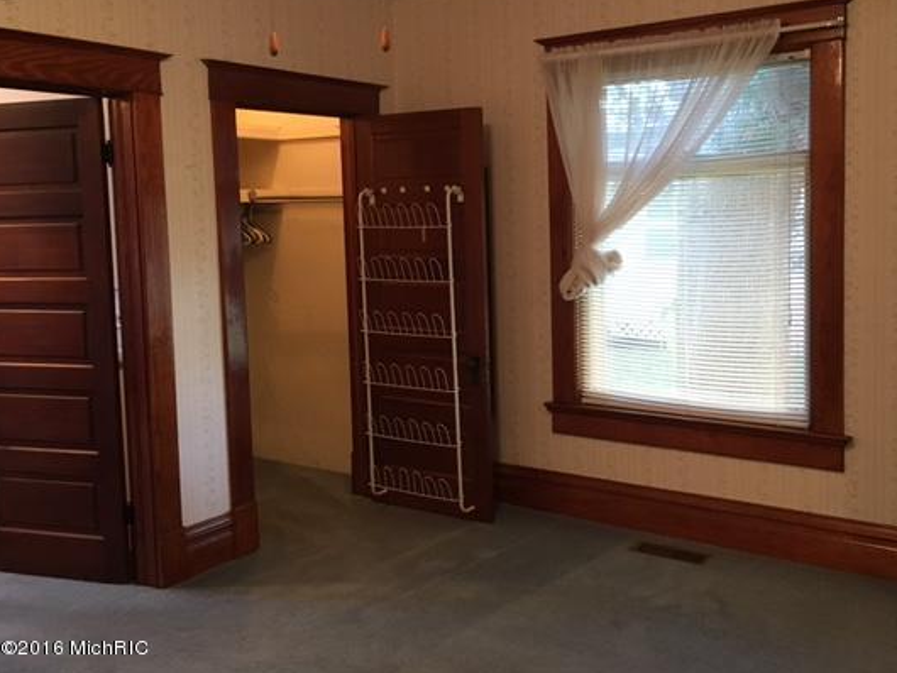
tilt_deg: -3.2
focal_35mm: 35
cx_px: 533
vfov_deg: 40.6
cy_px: 276
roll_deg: +0.6
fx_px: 907
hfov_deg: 52.3
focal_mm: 4.15
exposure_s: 1/17
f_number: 2.2
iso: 200
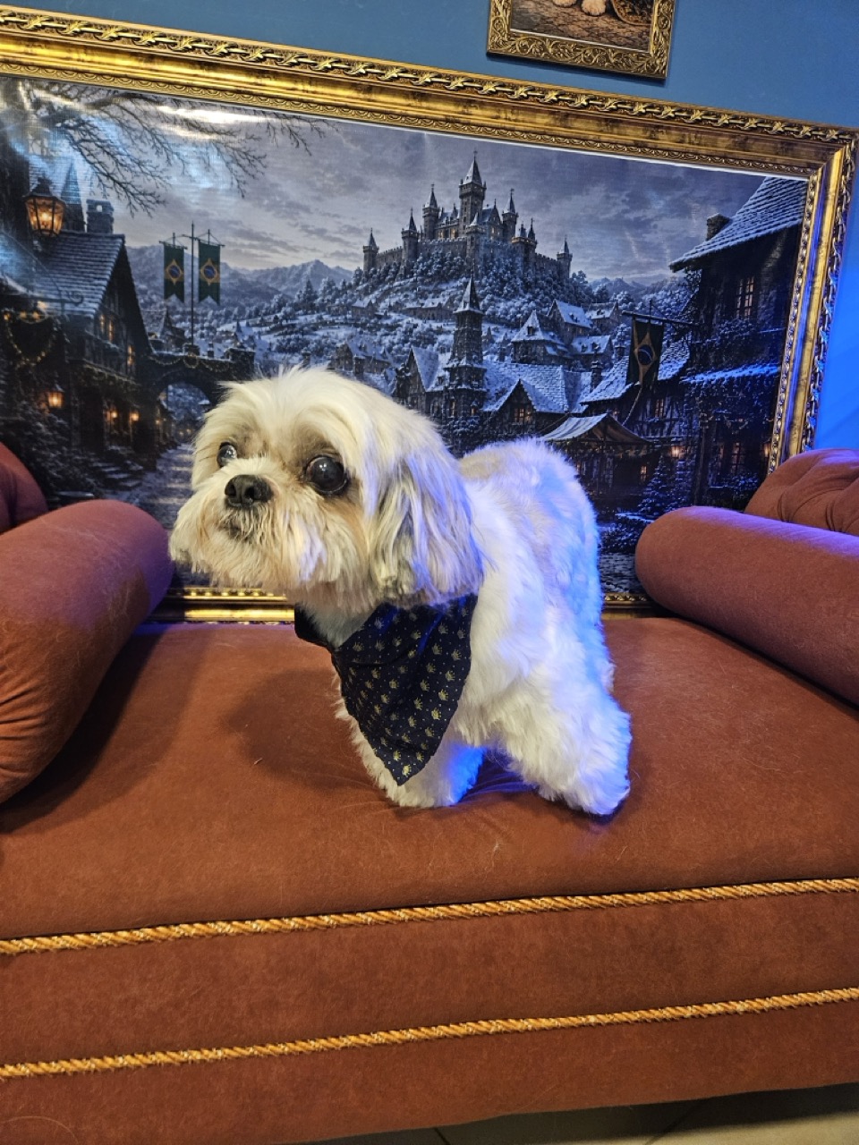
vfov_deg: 73.9
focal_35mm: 23
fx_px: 761
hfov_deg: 58.9
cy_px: 572
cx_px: 430
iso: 800
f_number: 1.8
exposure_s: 1/60
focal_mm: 5.4
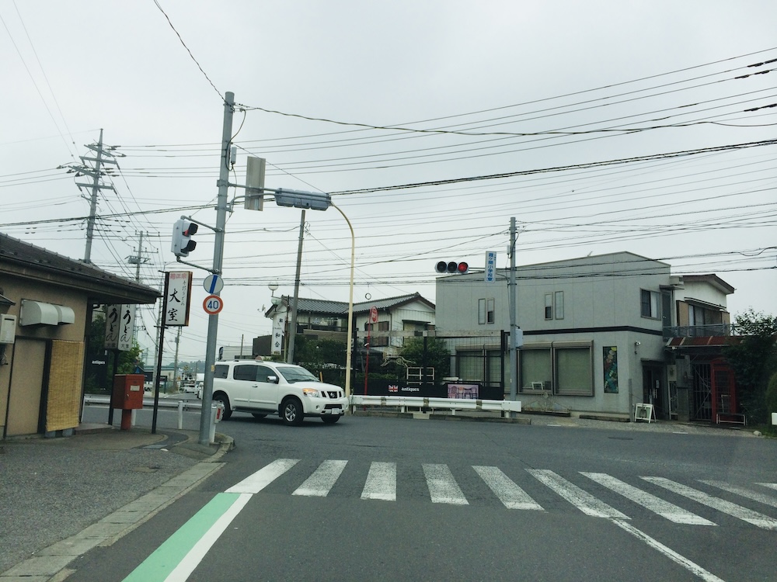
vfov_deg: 46.8
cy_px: 291
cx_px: 388
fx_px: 673
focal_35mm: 30
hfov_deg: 60.0
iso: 32
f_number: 2.2
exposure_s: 1/1520
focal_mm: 4.12
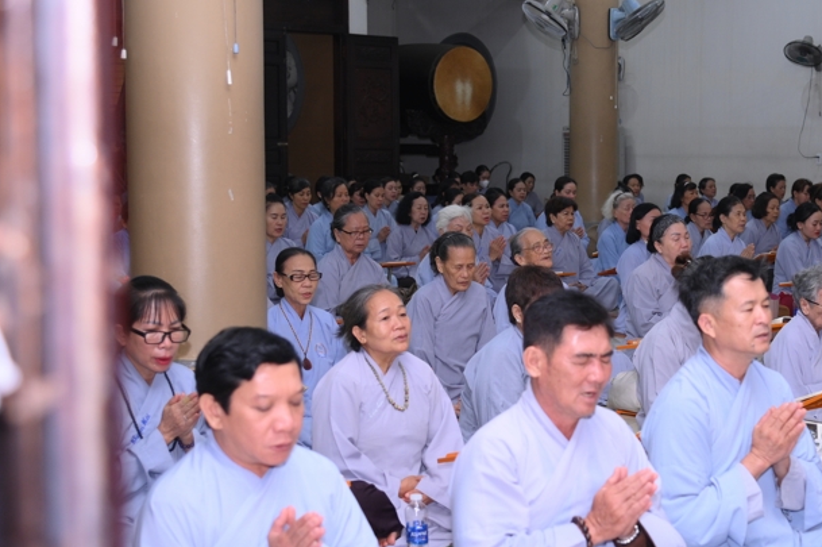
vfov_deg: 17.7
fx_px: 1757
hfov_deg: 26.0
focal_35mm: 77
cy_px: 342
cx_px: 623
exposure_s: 1/100
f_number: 4
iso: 1000
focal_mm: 48
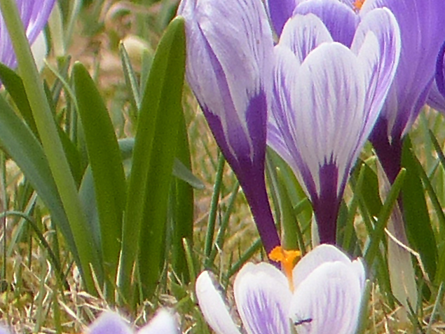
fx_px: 48558
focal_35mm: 3778
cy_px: -149
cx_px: 472
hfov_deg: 0.5
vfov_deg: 0.4
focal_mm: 108
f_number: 4
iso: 100
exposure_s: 1/500
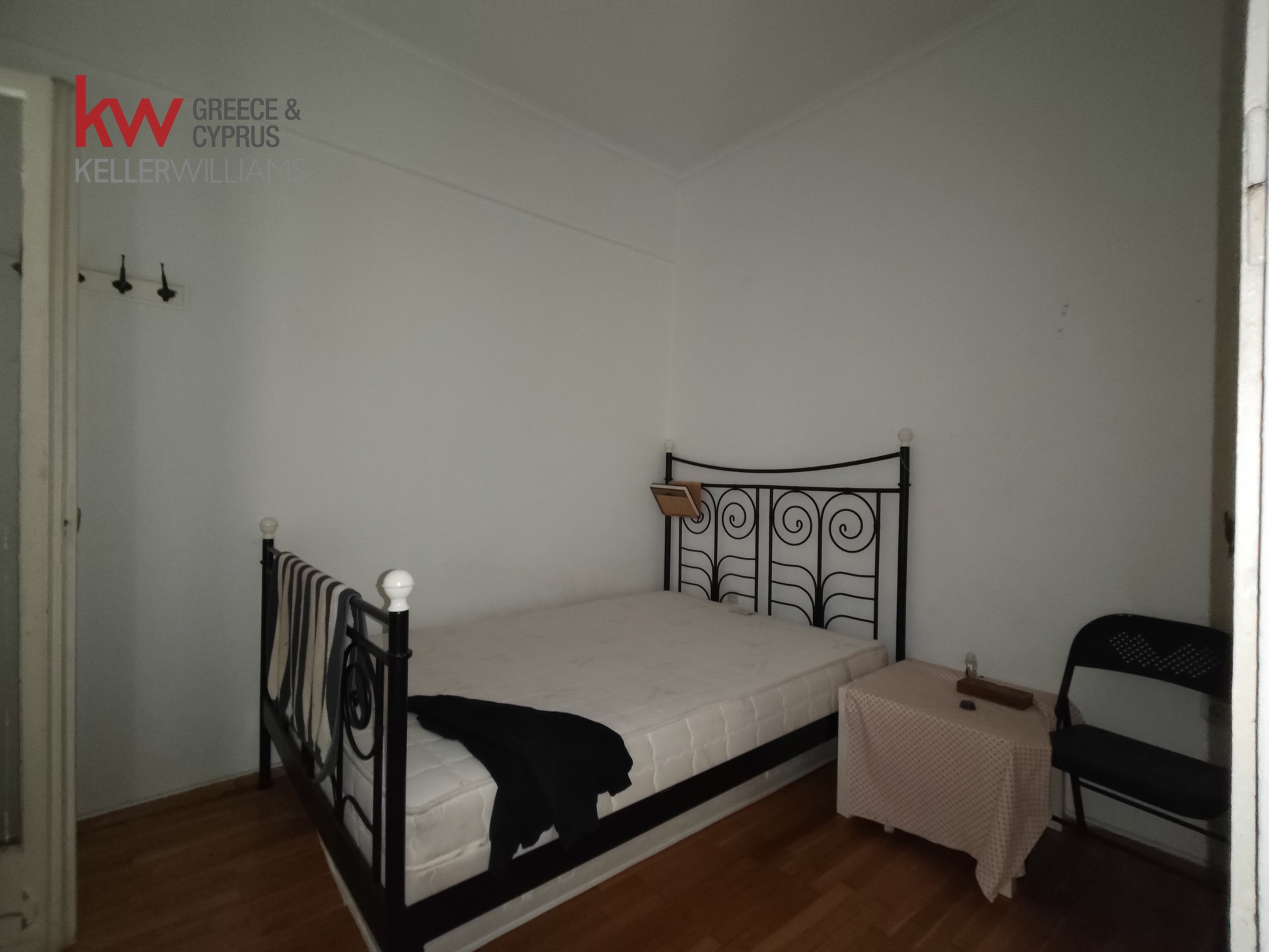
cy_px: 476
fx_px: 550
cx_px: 634
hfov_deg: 98.2
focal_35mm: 15
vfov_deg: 81.7
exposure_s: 1/16.7
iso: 800
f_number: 2.2
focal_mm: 1.67
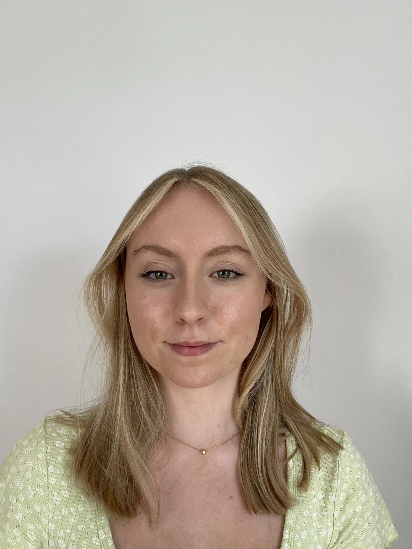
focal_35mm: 30
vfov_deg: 60.0
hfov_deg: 46.8
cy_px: 274
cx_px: 206
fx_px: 476
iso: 80
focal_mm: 2.71
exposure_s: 1/122
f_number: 2.2
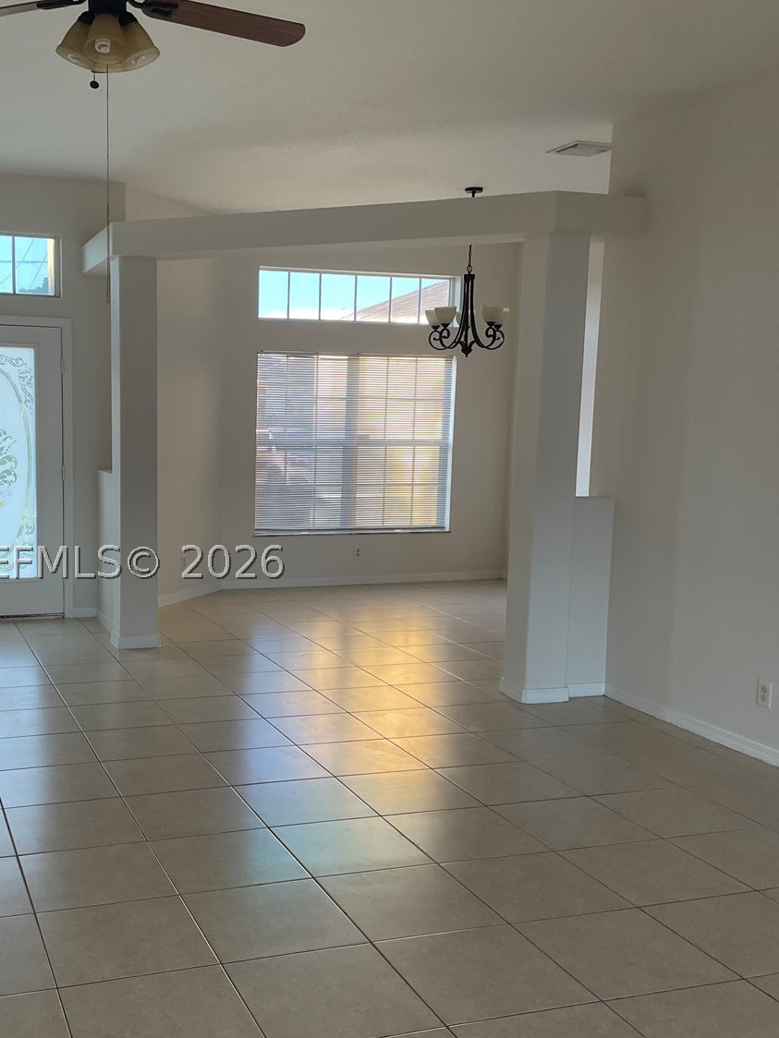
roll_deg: -1.1
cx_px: 230
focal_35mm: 37
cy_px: 562
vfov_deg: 50.1
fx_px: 1110
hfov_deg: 38.0
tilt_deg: -7.3
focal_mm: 4.2
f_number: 1.6
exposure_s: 1/120
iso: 100
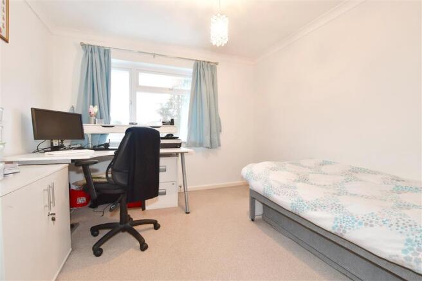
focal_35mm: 15
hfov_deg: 100.4
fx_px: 176
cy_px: 140
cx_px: 211
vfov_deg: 77.3
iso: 400
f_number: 7.1
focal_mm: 10
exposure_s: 1/8
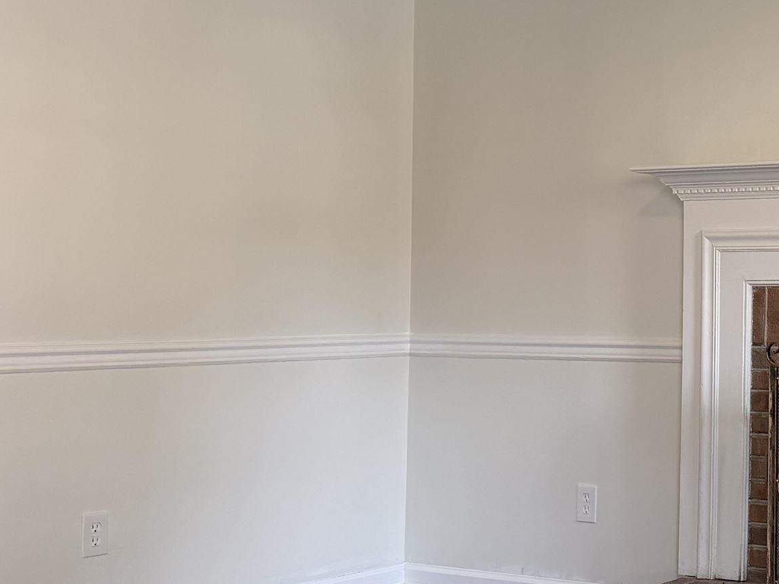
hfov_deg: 26.8
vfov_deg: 22.9
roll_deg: -0.2
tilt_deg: +1.1
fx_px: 1440
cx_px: 937
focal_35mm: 64
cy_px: 266
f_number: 1.78
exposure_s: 1/120
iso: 200
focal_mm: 6.76
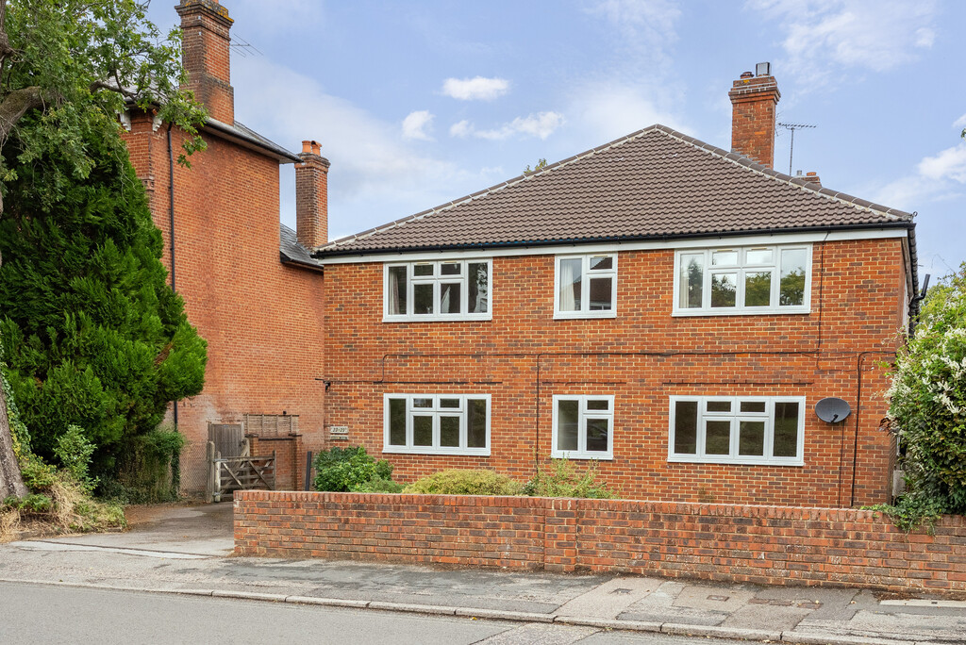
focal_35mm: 35
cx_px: 483
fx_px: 940
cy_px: 322
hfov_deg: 54.4
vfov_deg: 37.9
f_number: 7.1
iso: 2000
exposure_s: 1/1600
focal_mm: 35
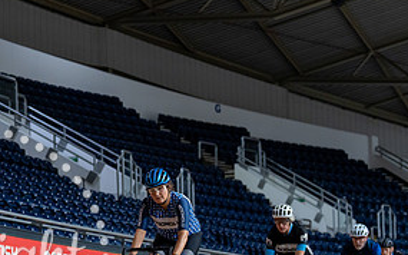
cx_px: 198
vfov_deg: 9.0
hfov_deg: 14.4
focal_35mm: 145
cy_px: 187
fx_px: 1612
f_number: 2.8
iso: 3200
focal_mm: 70
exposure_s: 1/800
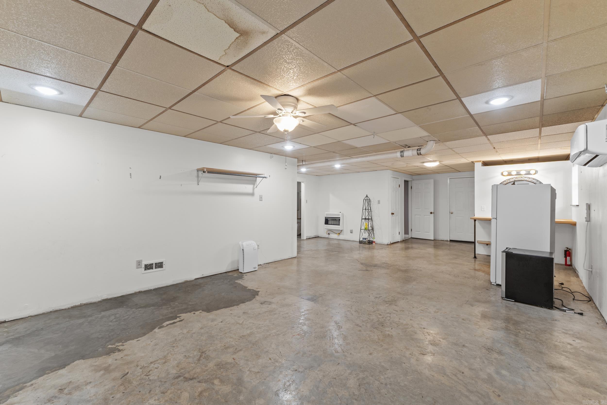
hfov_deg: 100.4
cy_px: 202
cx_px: 304
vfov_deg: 77.3
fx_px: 253
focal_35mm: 15
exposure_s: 1/1.25
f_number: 9
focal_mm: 10
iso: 160
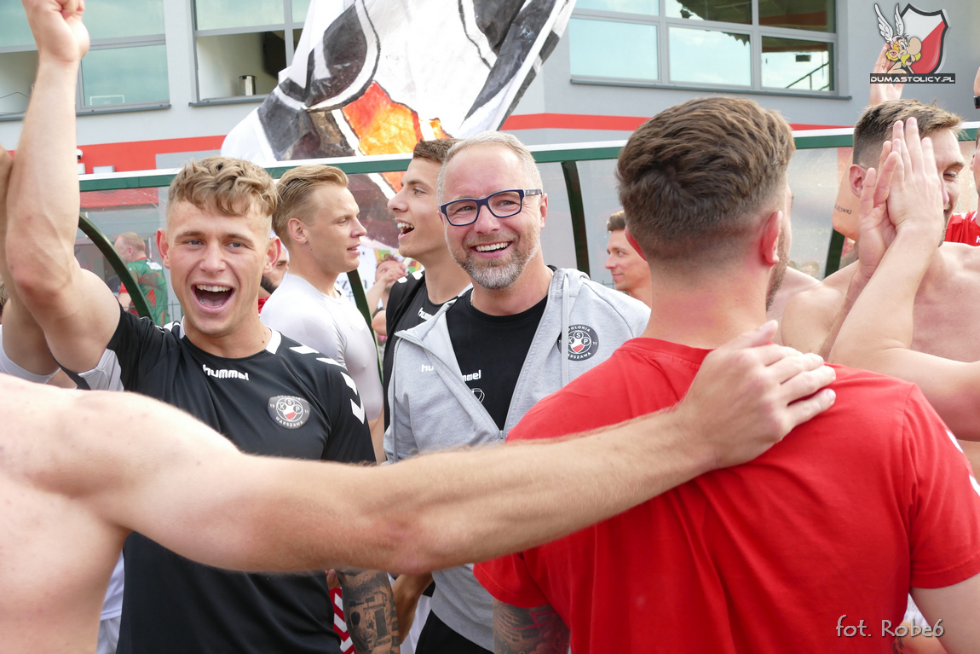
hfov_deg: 53.1
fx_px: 980
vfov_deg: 36.9
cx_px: 490
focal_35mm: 36
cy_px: 327
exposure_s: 1/500
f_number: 3.1
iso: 320
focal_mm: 13.16
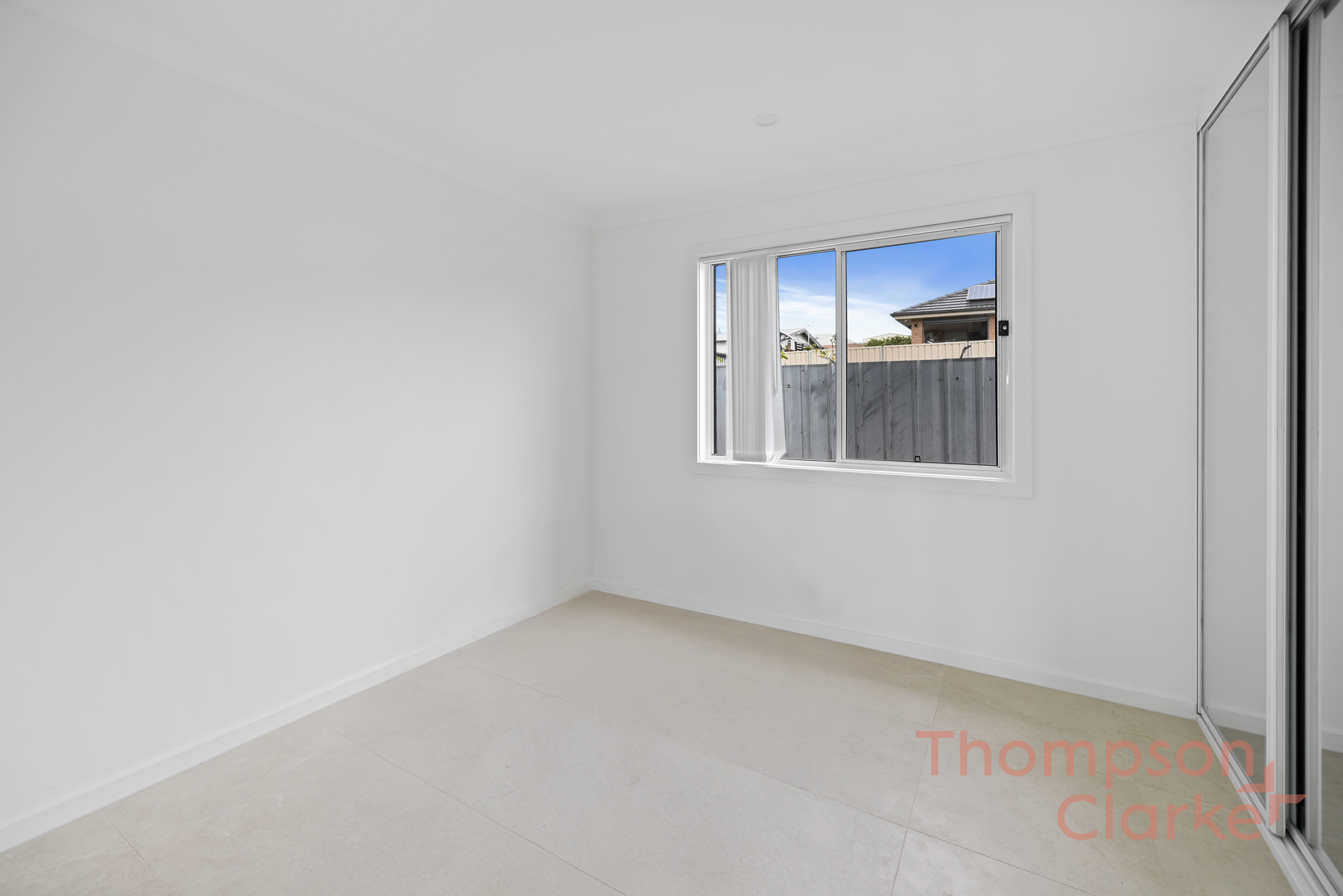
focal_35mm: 14
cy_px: 448
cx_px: 672
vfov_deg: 81.3
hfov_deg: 104.2
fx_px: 522
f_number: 4.5
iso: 100
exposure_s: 1
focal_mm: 14
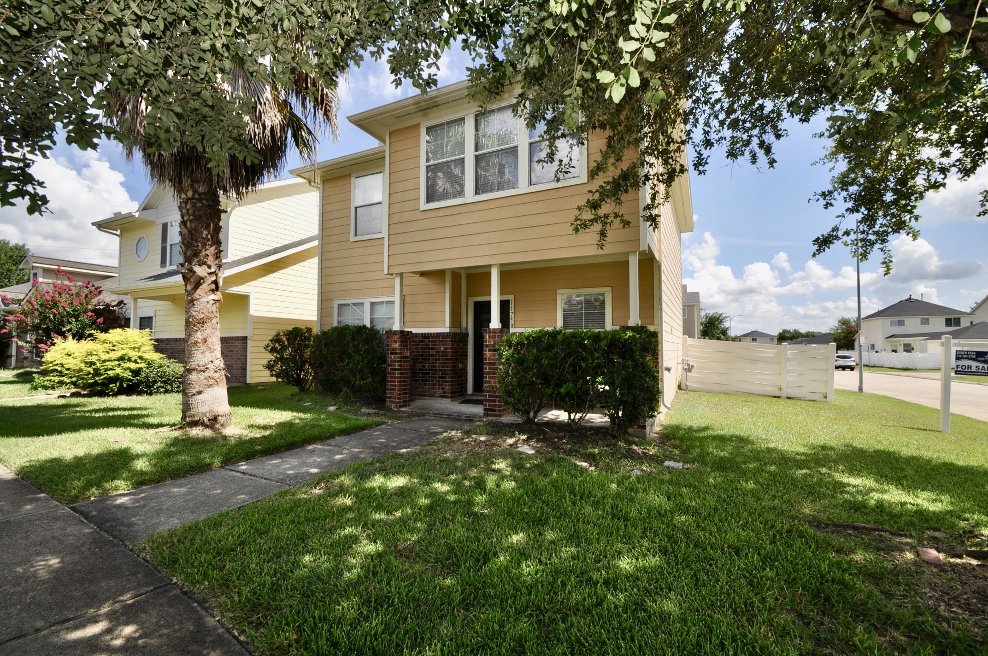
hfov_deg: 100.5
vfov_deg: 77.2
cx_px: 494
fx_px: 411
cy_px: 328
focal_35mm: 15
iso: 200
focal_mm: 10
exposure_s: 1/200
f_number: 11
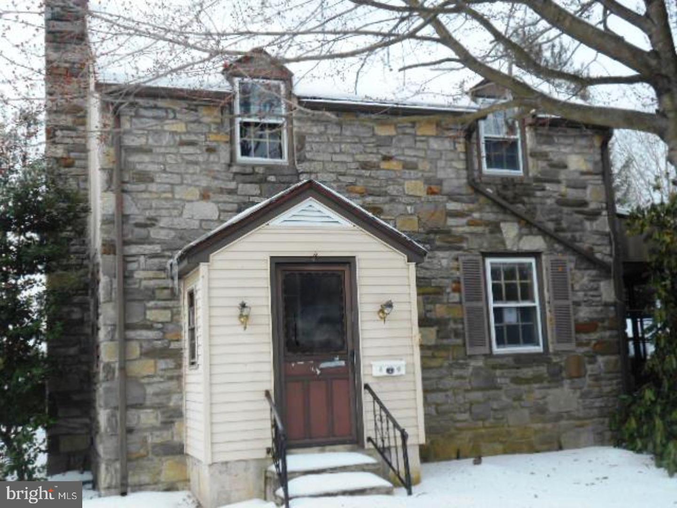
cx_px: 338
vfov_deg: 36.8
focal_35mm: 39
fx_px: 763
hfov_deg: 47.9
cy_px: 254
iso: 80
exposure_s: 1/400
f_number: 3.9
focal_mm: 6.7
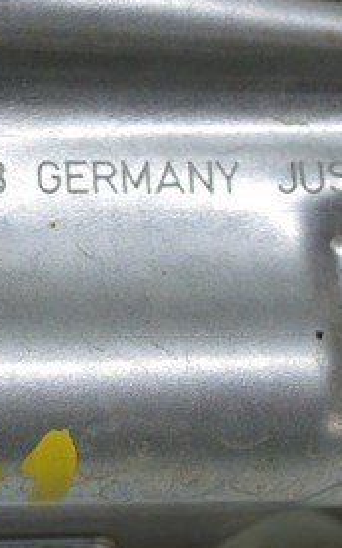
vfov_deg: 10.8
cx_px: -188
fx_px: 2897
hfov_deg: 6.7
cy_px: 183
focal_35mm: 194
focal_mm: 55
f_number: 5.6
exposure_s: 1/40
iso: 400
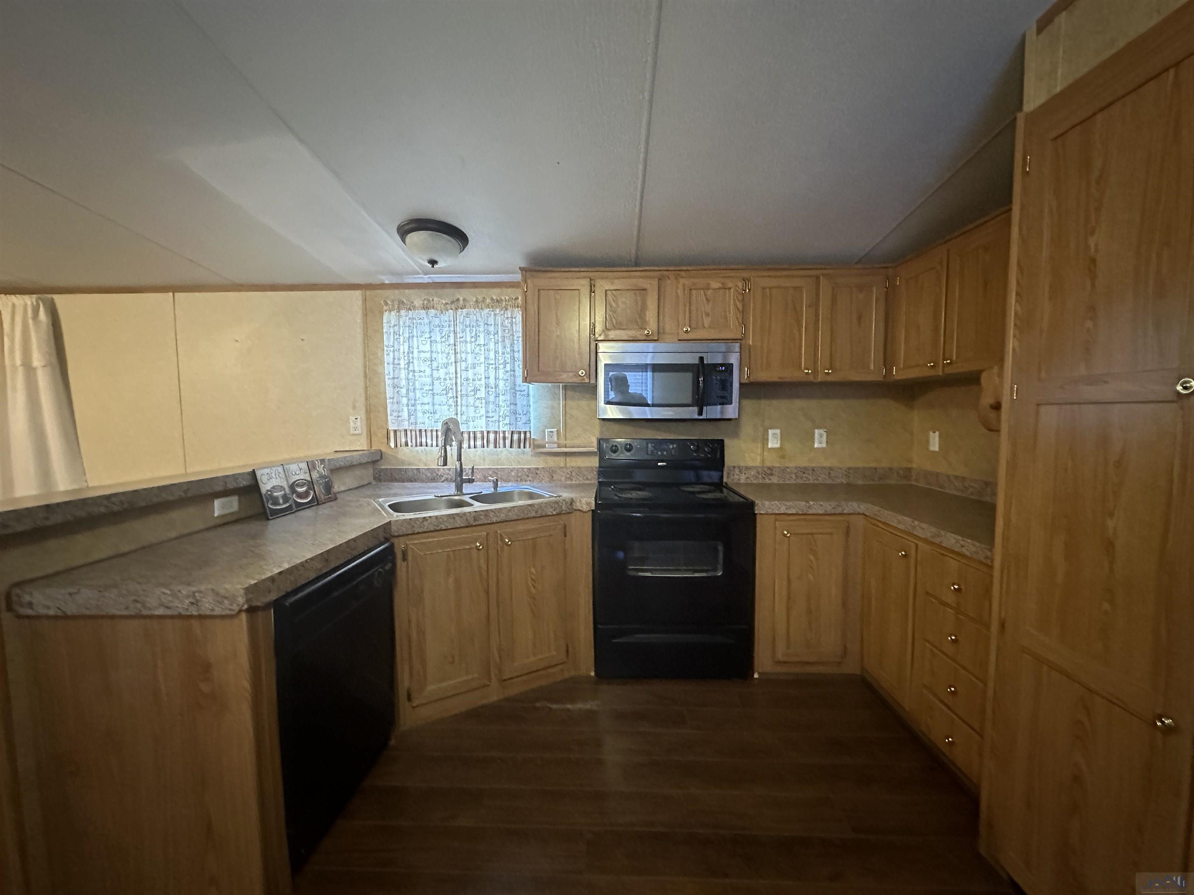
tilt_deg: -3.9
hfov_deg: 102.1
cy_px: 448
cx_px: 597
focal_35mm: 14
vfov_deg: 85.7
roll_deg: +0.0
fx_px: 483
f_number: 2.2
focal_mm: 2.22
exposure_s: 1/60
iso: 1250
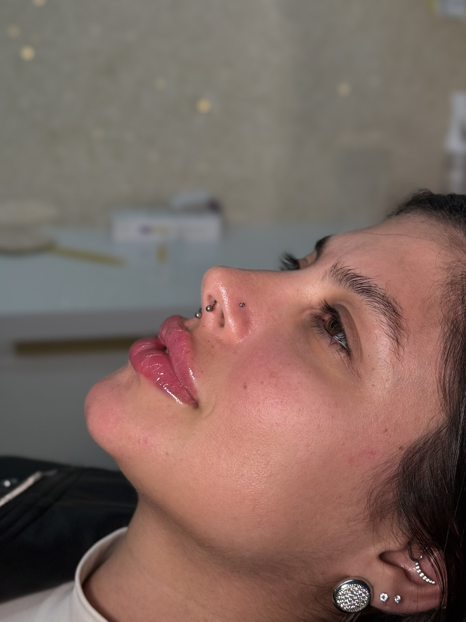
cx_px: 221
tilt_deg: -19.1
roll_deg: -3.2
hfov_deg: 24.0
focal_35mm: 61
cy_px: 327
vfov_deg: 31.7
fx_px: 1095
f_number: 1.78
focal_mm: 6.76
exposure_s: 1/242
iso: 100
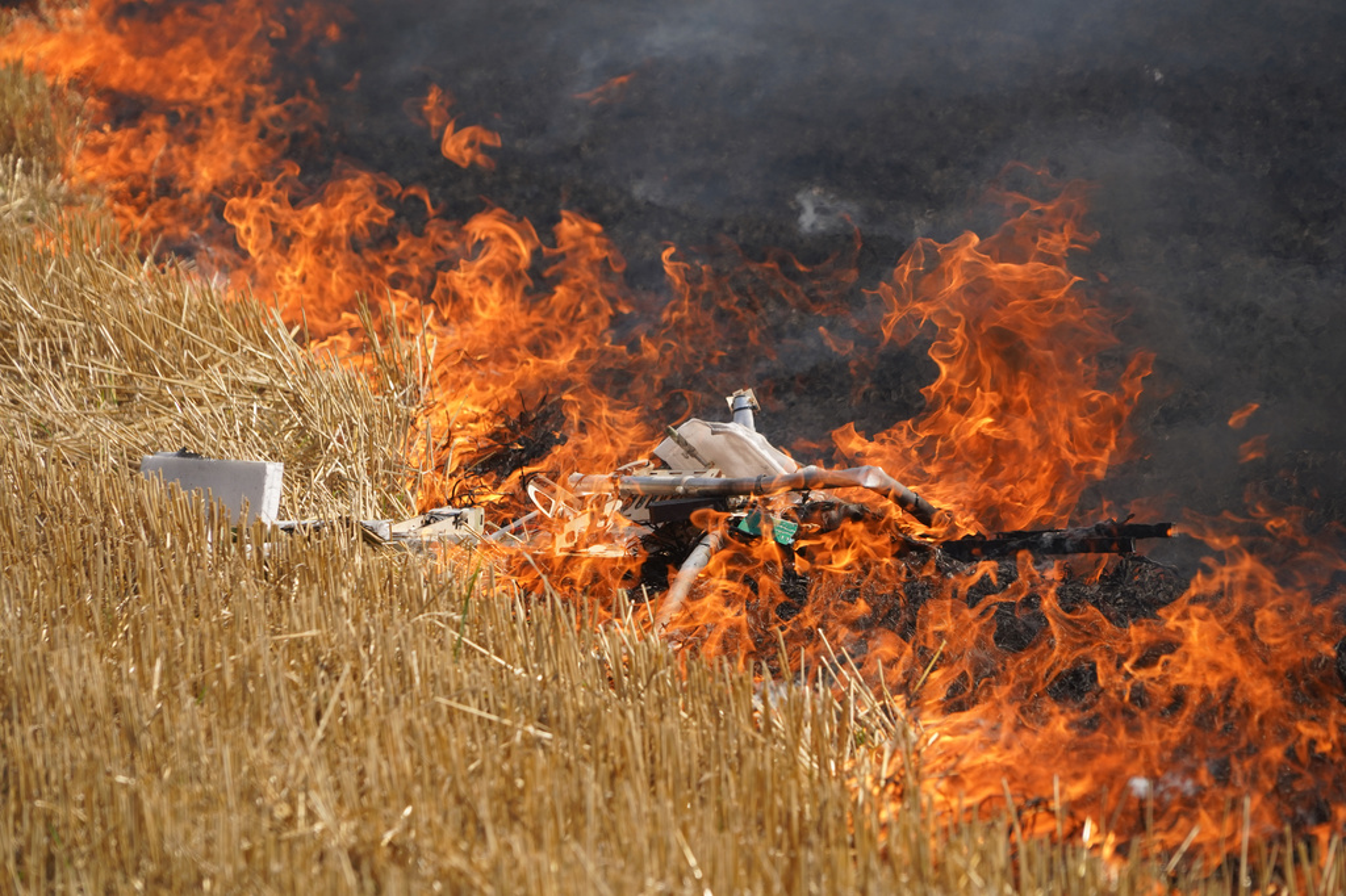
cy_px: 448
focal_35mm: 240
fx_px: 8970
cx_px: 673
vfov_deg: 5.7
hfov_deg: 8.6
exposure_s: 1/640
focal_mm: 240
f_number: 9
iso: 400
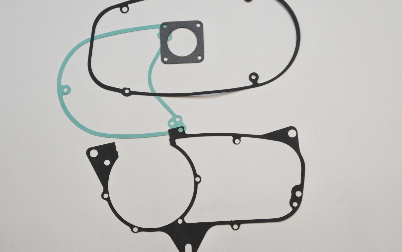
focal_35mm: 53
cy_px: 119
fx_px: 581
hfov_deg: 38.2
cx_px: 203
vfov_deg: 24.4
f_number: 4.5
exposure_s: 1/125
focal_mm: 18.9
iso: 800
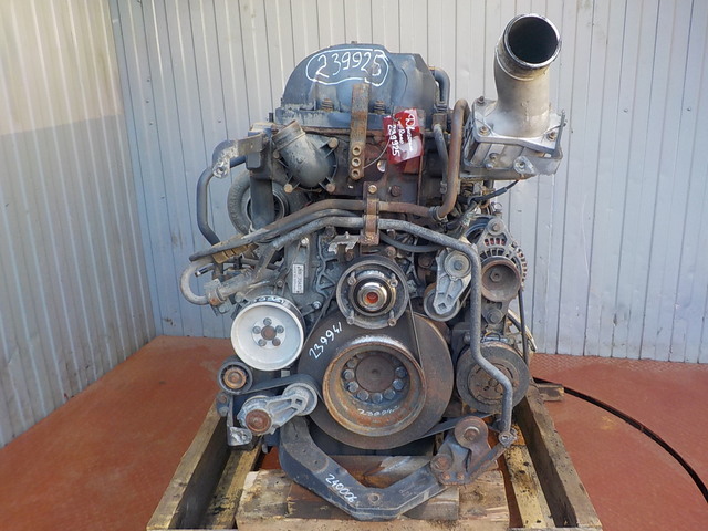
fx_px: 614
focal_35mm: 30
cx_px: 354
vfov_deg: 46.8
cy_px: 266
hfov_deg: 60.0
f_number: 3.3
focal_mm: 4.1
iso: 140
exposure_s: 1/30
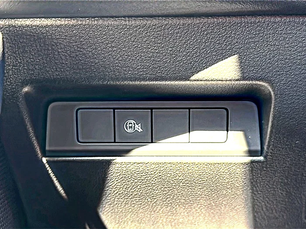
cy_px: 114
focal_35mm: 44
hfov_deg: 42.9
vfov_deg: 32.9
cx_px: 153
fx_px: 389
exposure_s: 1/40
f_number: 1.78
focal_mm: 6.86
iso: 160
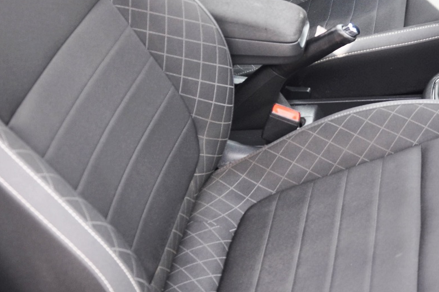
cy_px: 6
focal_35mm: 66
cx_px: 300
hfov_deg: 30.2
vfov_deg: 20.0
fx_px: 805
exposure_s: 1/100
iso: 250
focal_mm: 18
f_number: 5
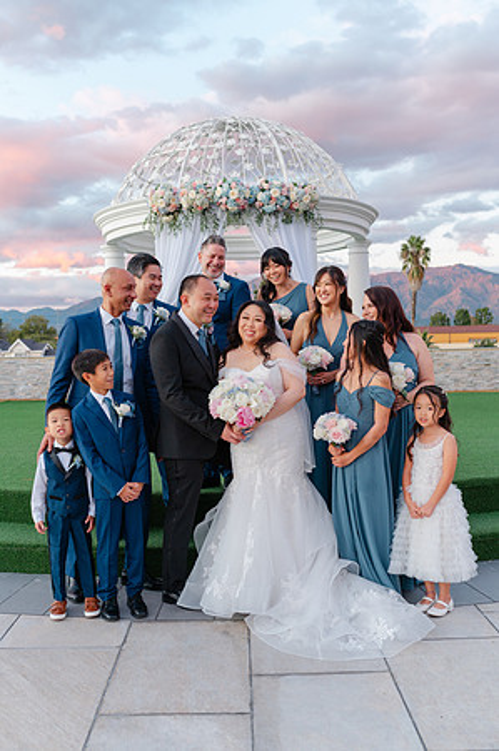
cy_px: 376
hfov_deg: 37.8
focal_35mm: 35
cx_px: 250
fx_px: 729
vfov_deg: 54.5
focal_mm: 35
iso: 250
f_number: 4
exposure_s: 1/125
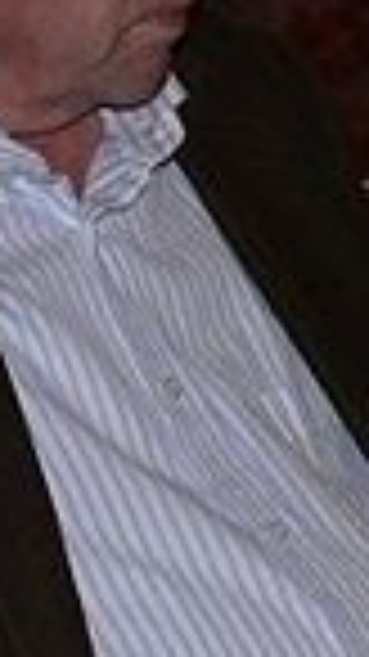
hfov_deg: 3.6
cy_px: 50
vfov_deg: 6.4
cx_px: 117
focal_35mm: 335
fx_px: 5834
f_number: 4
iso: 100
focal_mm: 14.1
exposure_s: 1/30
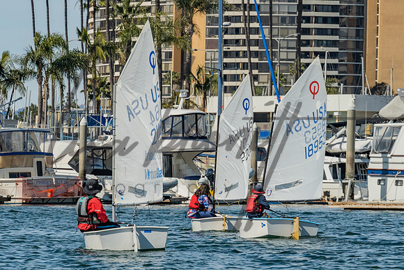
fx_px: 3006
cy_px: 143
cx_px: 204
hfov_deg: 7.7
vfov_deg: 5.1
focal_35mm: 268
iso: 250
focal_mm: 175
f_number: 10
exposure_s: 1/500
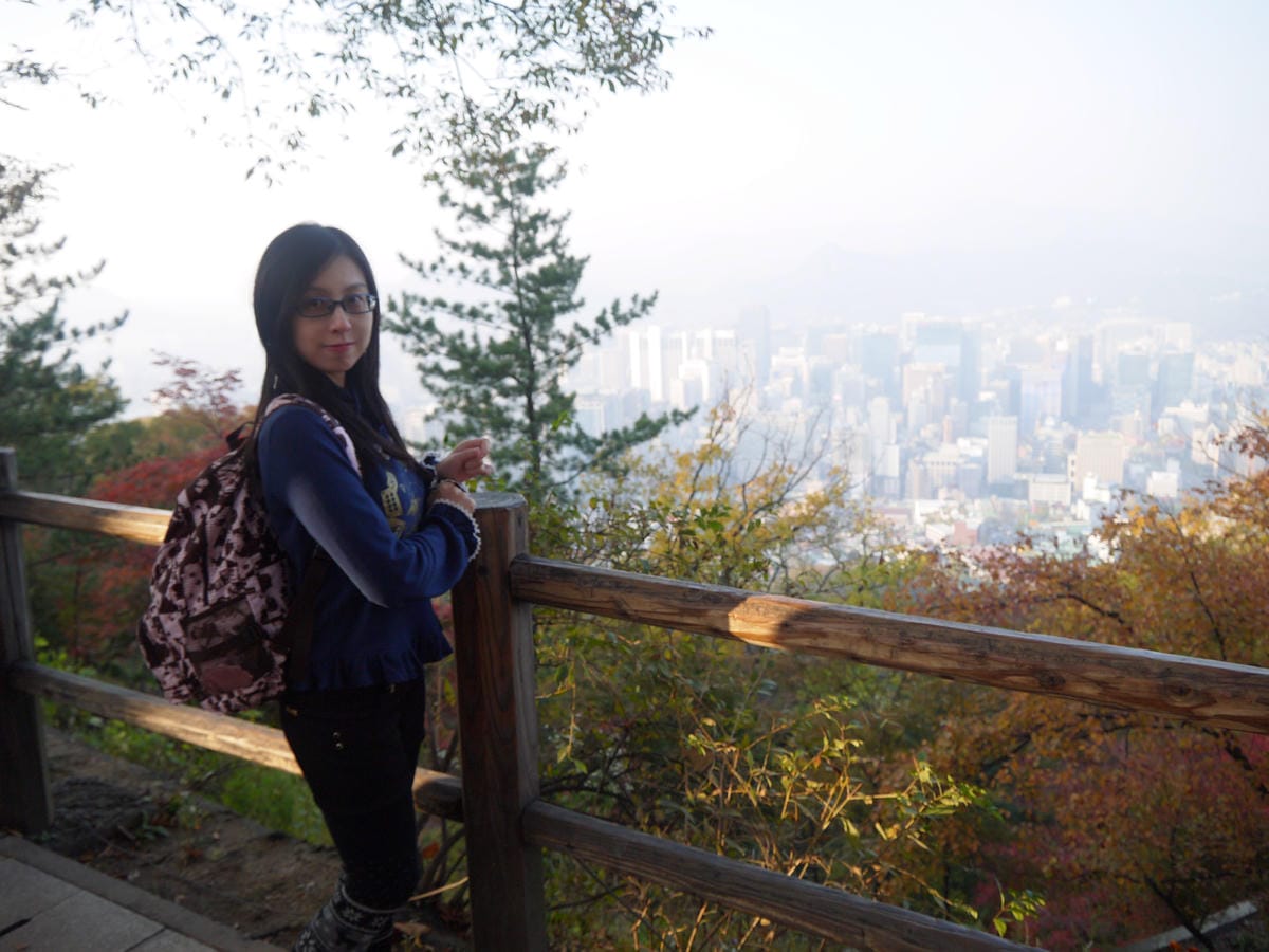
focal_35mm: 28
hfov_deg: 63.4
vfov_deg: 49.7
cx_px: 634
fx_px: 1026
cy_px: 476
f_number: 3.5
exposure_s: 1/400
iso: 160
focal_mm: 14
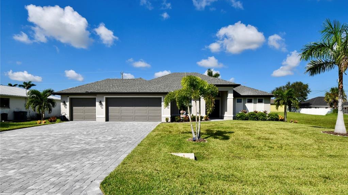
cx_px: 174
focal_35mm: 21
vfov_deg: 53.4
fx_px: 194
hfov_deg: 83.9
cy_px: 110
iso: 100
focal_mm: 10
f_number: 9
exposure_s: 1/320
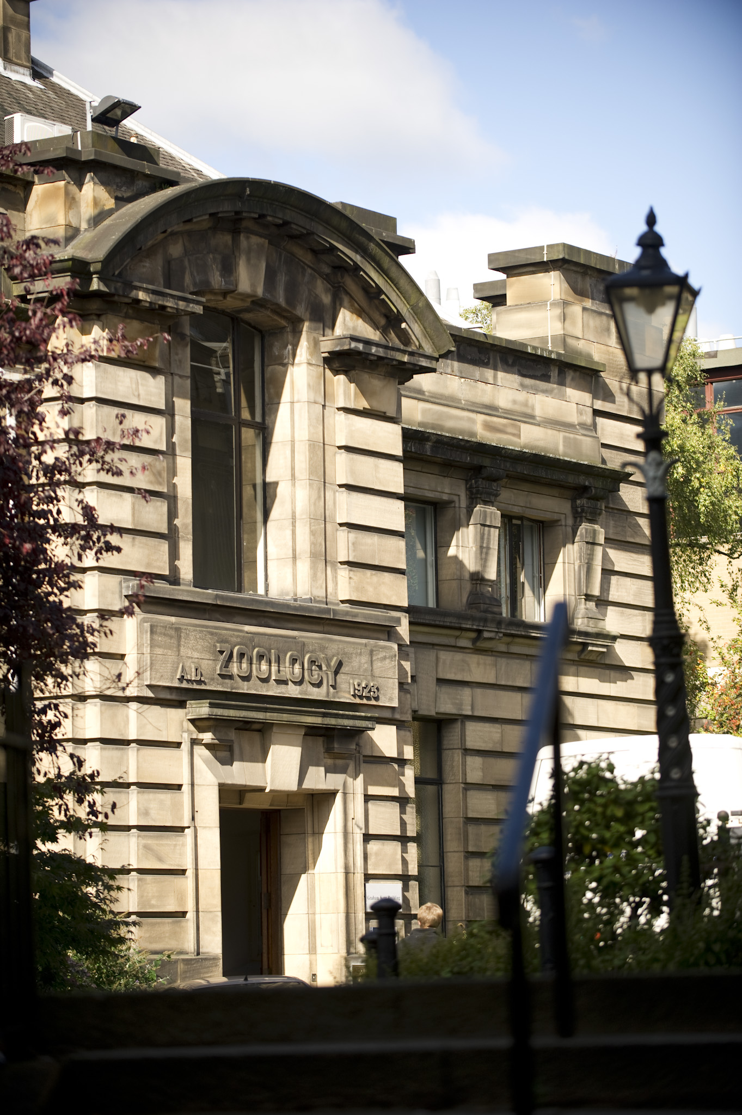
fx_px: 3590
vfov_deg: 17.7
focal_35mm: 116
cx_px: 371
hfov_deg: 11.8
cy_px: 558
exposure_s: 1/1250
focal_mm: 116
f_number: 4
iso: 200
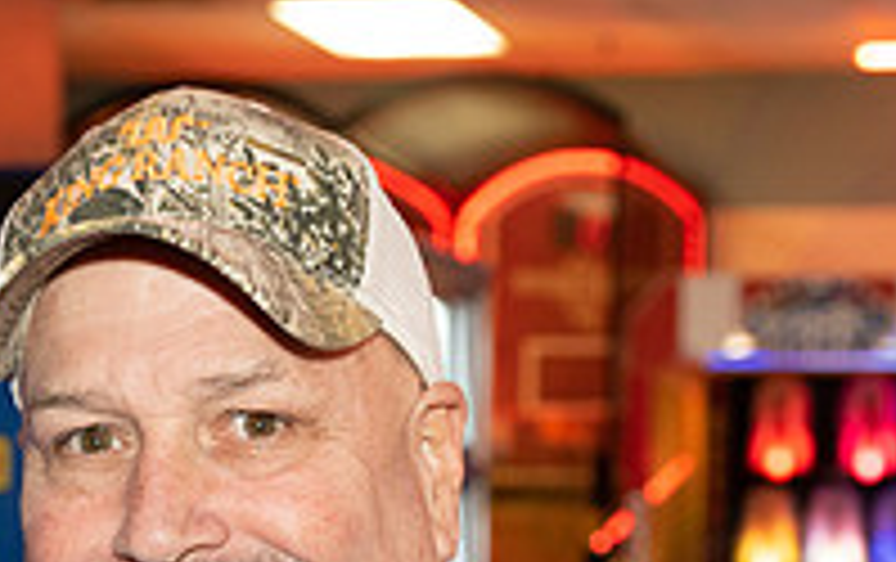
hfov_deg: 12.5
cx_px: 23
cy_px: 717
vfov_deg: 7.8
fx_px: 4059
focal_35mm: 166
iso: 1600
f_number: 5.6
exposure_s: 1/80
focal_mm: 56
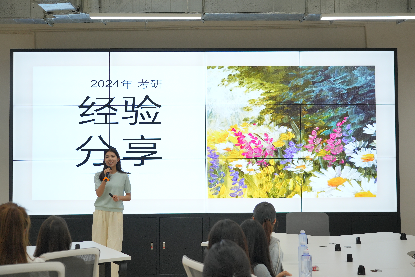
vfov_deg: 27.0
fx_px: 576
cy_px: 138
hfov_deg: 39.6
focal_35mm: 50
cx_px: 208
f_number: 4
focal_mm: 50
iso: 1000
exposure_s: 1/200
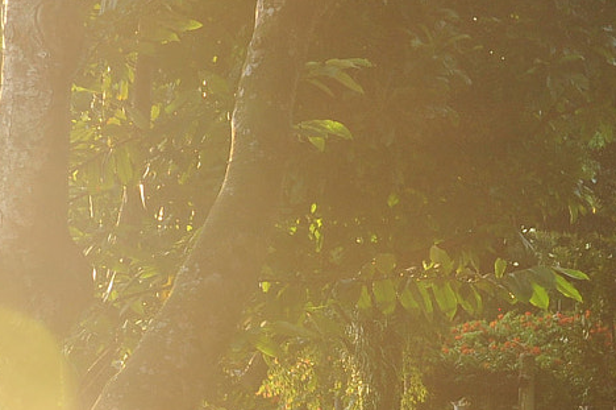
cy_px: 548
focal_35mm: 164
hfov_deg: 12.5
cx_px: 455
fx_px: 2803
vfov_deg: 8.2
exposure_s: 1/200
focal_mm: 32
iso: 200
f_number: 7.1
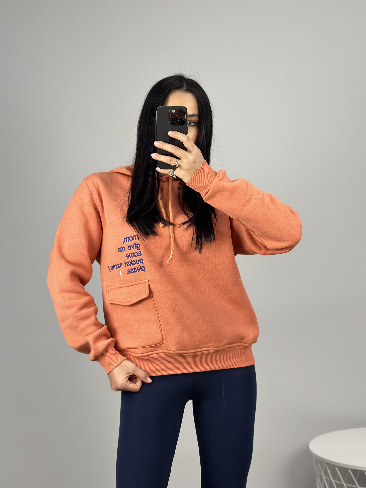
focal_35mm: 48
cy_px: 244
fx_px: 677
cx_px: 183
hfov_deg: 30.3
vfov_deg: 39.7
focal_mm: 6.86
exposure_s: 1/100
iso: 125
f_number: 1.78
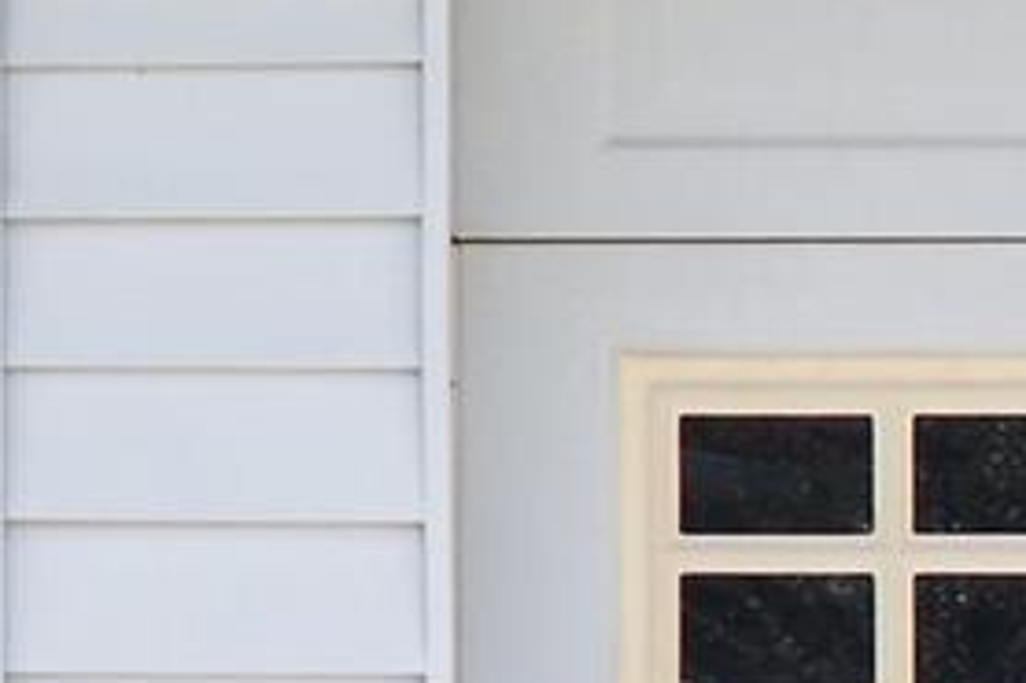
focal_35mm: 314
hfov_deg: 6.5
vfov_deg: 4.4
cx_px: -561
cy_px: 140
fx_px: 8943
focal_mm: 13.7
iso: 80
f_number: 3.2
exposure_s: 1/500
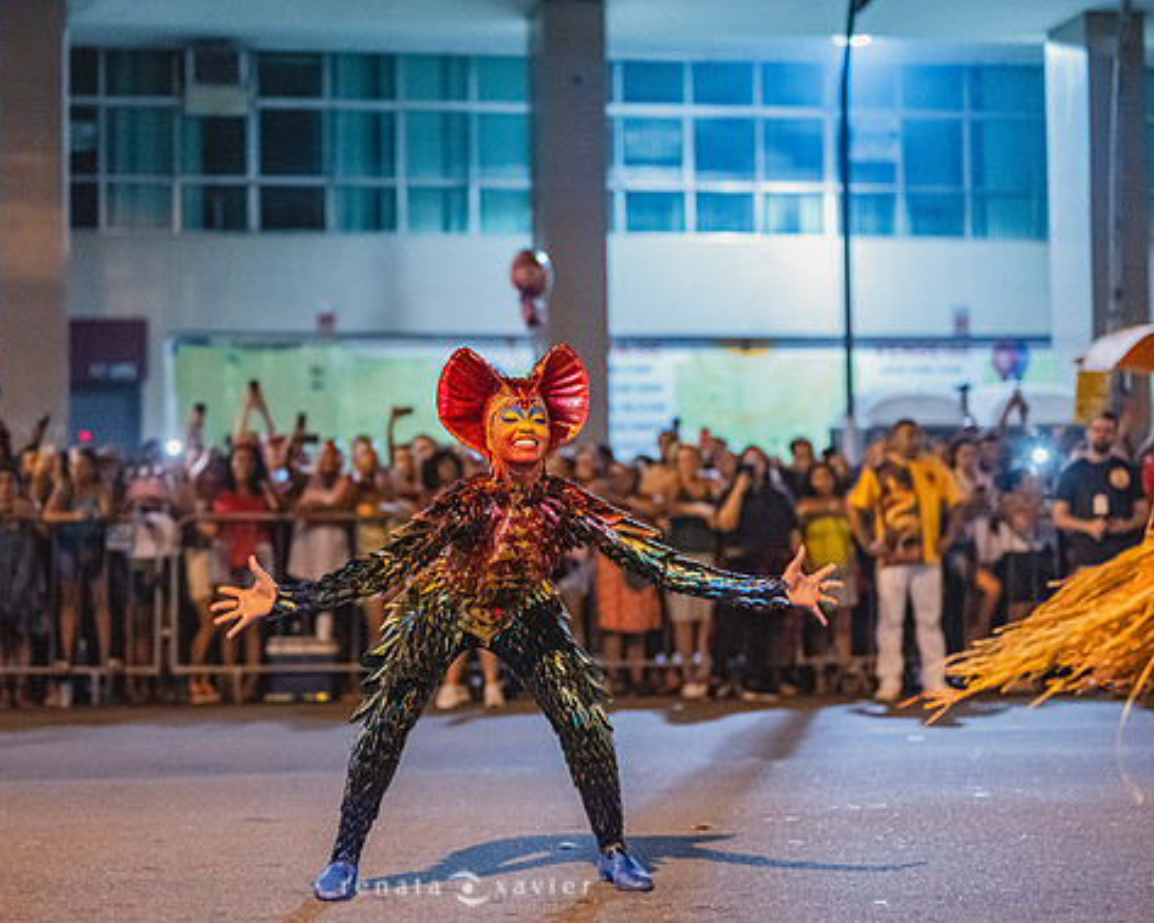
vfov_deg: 24.6
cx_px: 459
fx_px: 2117
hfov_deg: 30.4
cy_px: 459
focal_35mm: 62
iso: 6400
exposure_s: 1/320
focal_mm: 50
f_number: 1.4
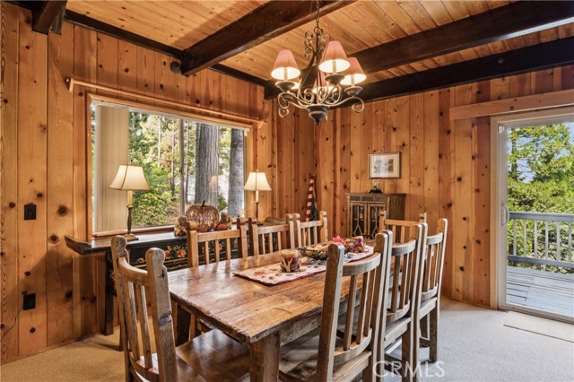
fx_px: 308
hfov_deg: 86.0
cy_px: 191
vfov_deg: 63.7
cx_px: 287
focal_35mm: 19
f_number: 13
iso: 100
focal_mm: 19.3
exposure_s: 1
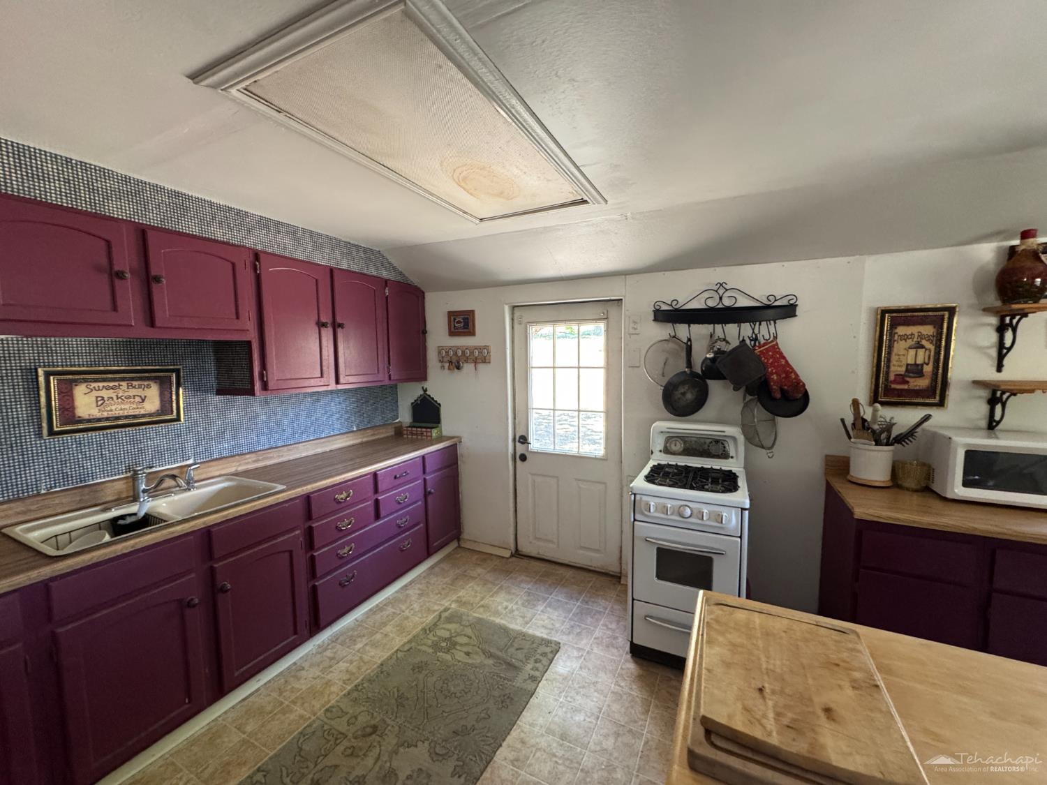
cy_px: 392
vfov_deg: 85.7
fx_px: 423
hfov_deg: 102.1
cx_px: 524
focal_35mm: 14
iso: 320
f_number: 2.2
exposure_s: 1/75
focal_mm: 2.22
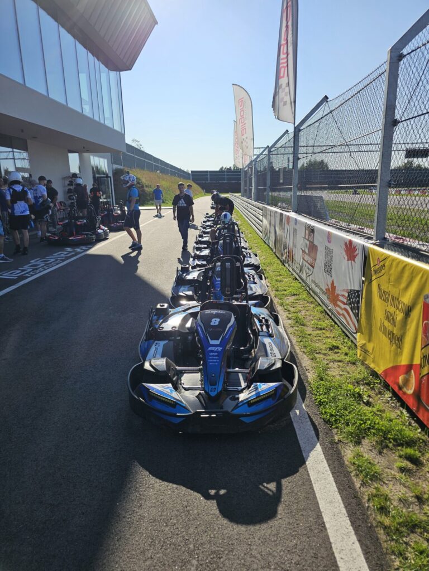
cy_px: 286
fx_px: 380
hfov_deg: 58.9
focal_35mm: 23
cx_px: 214
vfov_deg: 73.9
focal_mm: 6.3
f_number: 1.7
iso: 10
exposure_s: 1/927
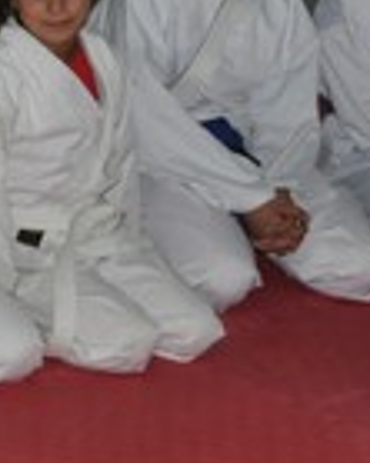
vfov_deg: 12.8
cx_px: -487
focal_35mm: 149
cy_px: 58
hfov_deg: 9.3
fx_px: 2044
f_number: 3.8
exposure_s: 1/60
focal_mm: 23
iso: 800
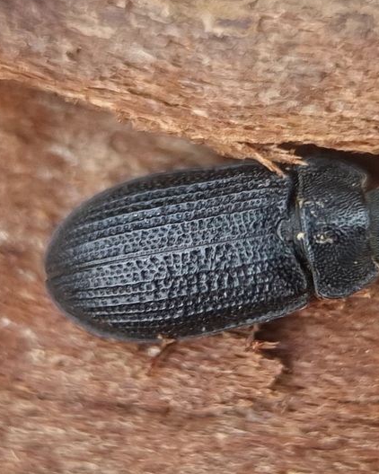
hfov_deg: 36.2
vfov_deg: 44.8
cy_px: 259
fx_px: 575
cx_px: 247
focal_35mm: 41
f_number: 1.8
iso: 100
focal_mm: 5.4
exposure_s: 1/100
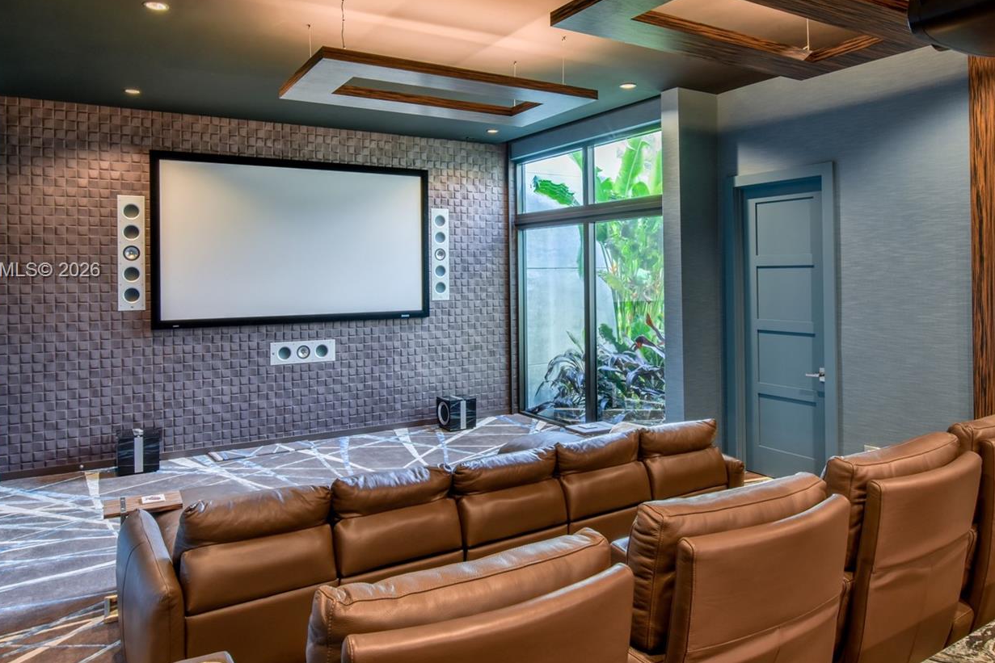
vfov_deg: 49.3
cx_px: 495
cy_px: 272
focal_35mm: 26
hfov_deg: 69.4
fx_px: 719
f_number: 16
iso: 400
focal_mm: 20
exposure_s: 1/3
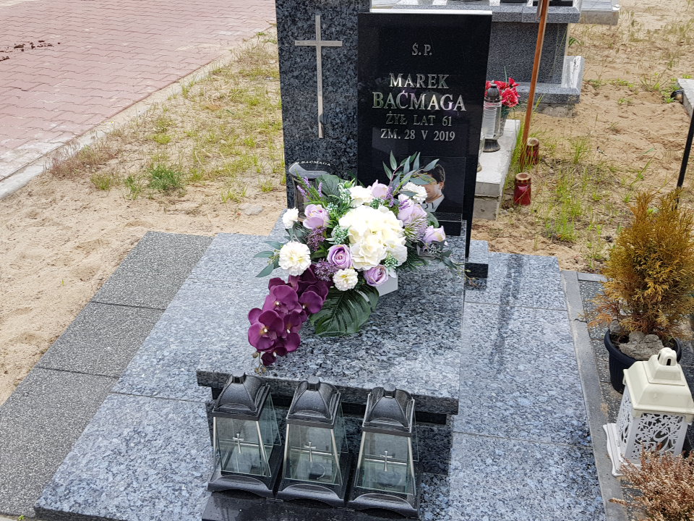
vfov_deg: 53.1
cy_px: 260
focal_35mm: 26
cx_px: 347
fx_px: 521
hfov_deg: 67.3
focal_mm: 4.2
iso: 40
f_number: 1.7
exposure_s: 1/191
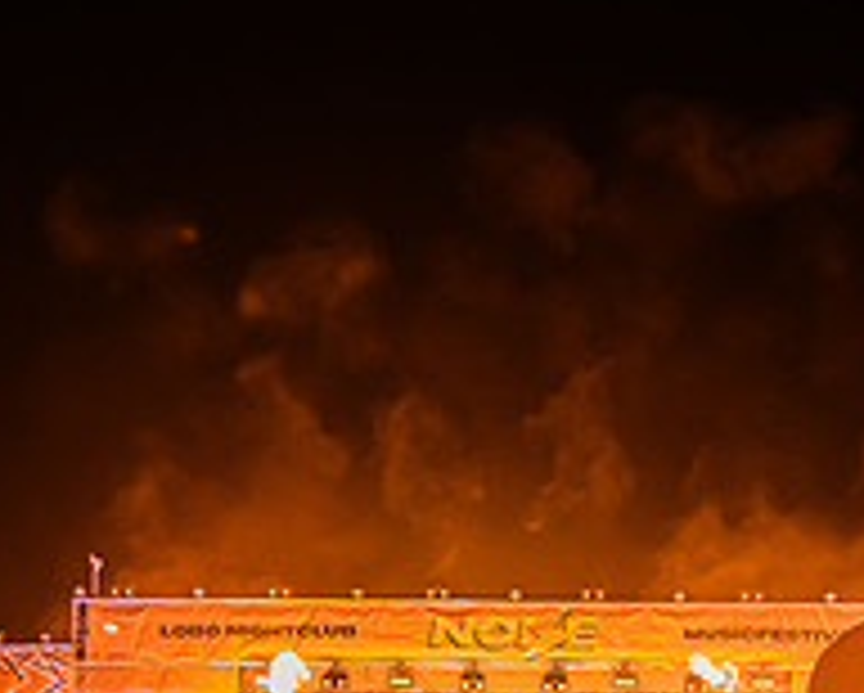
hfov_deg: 19.3
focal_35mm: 99
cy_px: 704
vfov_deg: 15.3
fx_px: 2534
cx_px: 522
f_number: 3.5
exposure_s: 1/60
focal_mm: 35
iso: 2500
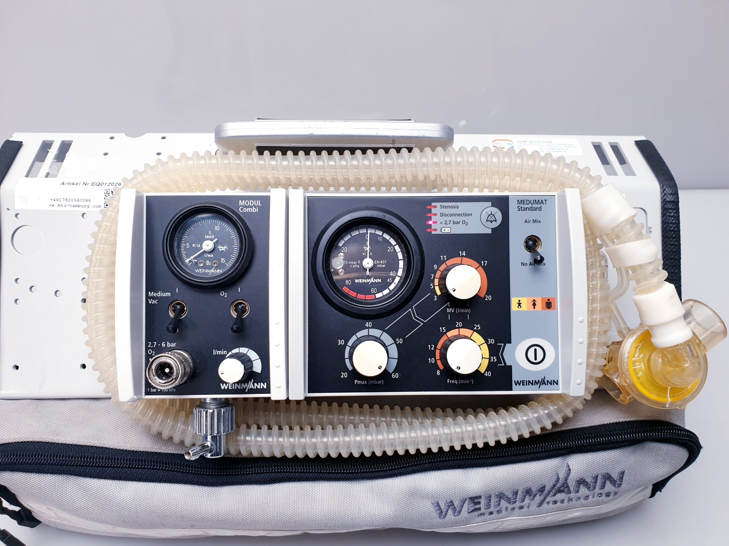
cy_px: 273
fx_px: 548
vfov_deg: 53.1
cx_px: 364
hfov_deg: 67.3
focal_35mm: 26
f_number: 2.4
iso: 64
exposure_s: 1/50
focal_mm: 4.3
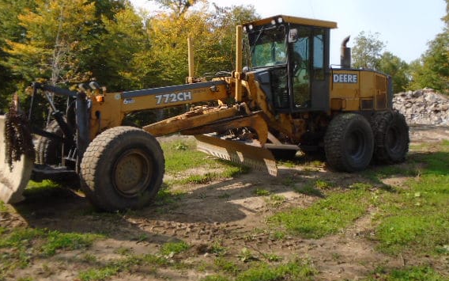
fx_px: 453
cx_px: 219
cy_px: 101
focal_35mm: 37
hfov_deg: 52.7
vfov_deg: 34.2
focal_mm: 5.5
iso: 100
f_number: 3.5
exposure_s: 1/500
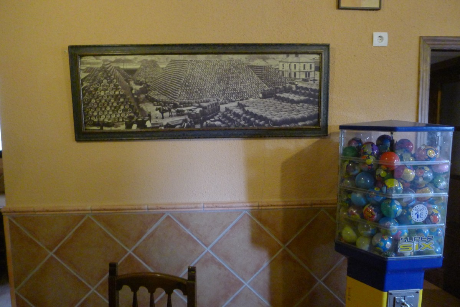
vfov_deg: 53.2
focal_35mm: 24
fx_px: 307
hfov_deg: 73.7
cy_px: 154
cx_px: 230
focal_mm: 5.1
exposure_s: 1/25
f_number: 2
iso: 800
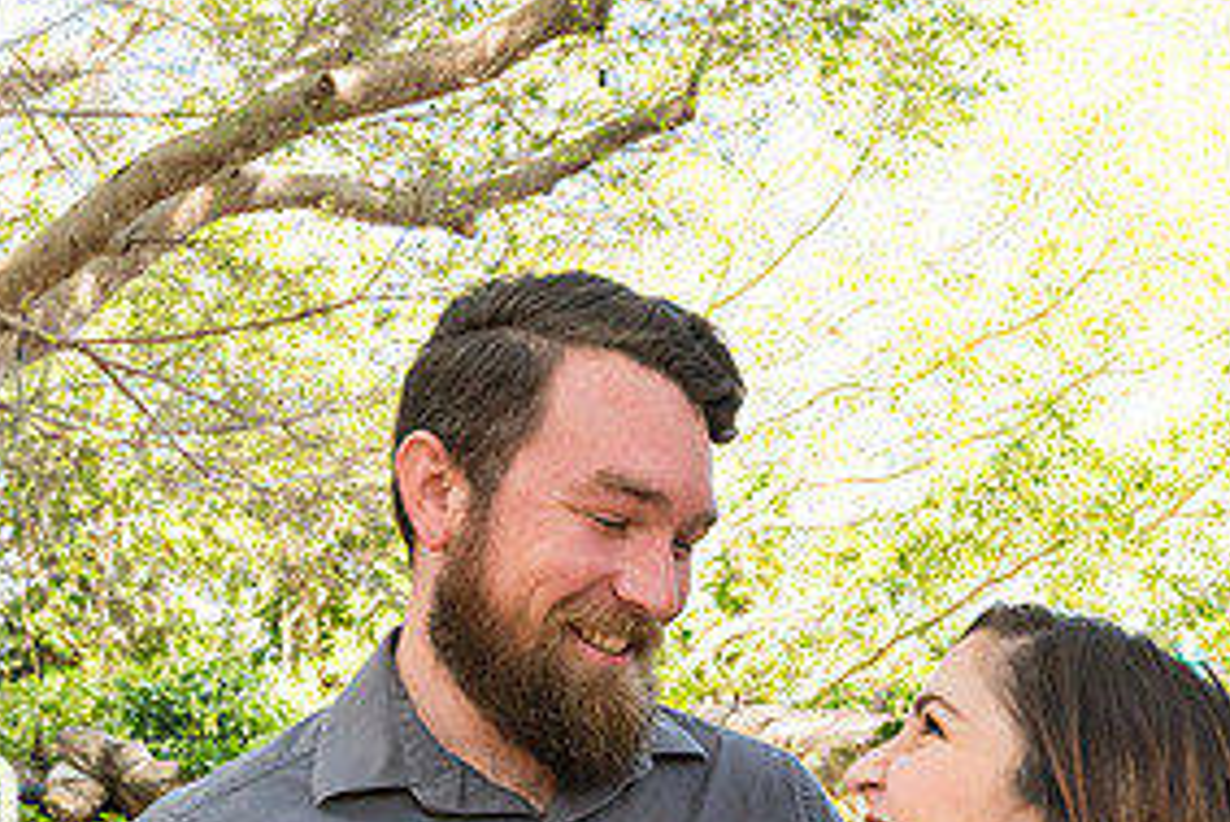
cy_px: 781
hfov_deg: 31.8
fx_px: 2154
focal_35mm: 63
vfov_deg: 21.0
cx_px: 740
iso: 400
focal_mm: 20
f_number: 6.3
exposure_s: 1/160
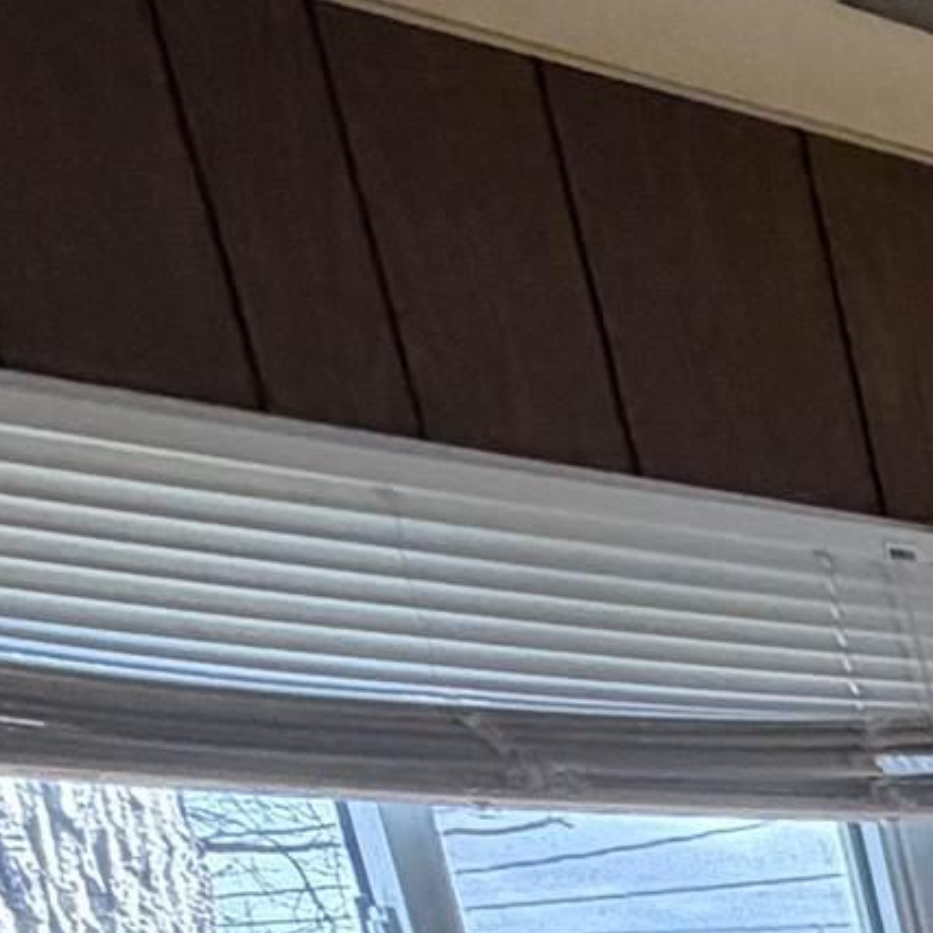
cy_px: 2098
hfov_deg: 11.9
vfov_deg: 14.5
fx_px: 2714
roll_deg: +1.4
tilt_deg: -19.5
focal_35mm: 89
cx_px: 2683
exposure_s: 1/98
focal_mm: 2.22
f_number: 2.2
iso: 320
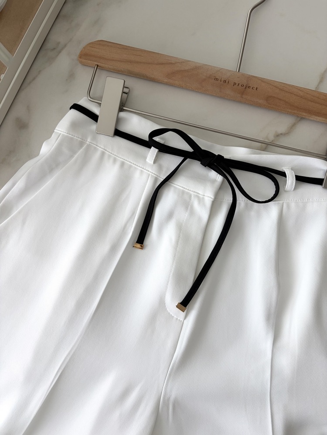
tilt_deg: -84.9
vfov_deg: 67.3
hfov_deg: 53.1
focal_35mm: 26
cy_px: 218
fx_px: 327
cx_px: 164
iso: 80
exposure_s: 1/120
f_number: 1.6
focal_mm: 5.96
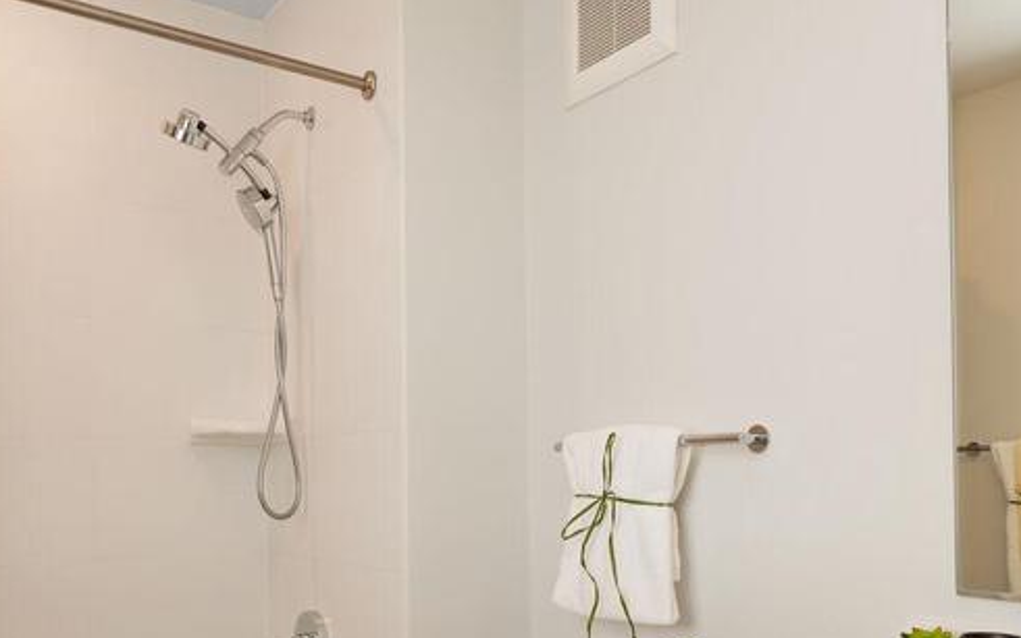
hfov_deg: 56.7
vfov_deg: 36.6
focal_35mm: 34
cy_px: 460
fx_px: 946
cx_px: 541
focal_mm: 16
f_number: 8
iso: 200
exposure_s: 1/13
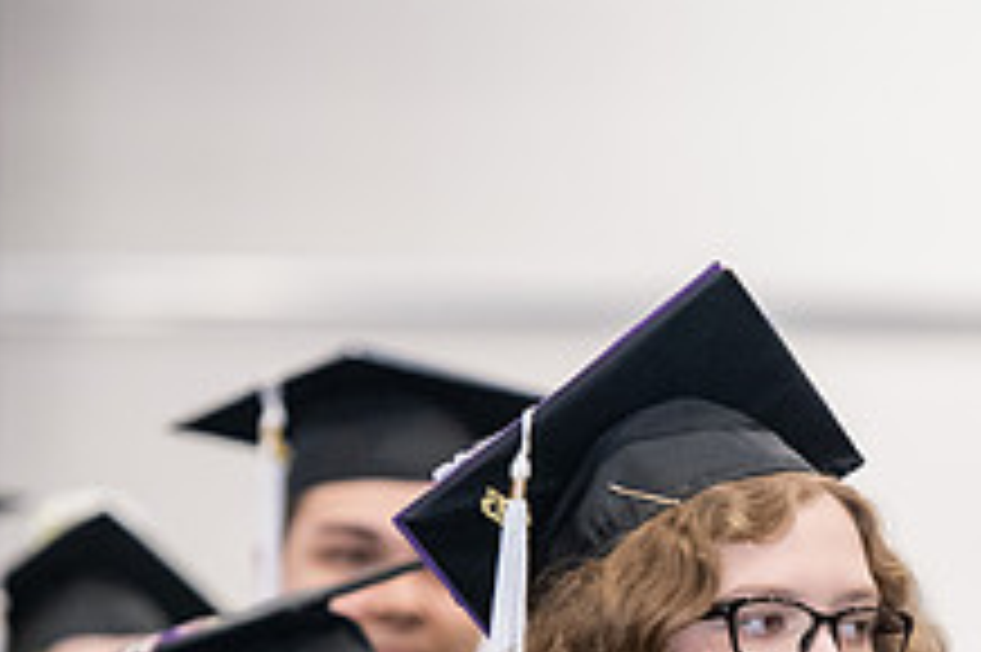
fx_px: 10156
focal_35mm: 373
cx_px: 891
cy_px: 848
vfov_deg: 3.7
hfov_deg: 5.5
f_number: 3.2
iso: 3200
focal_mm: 140
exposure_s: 1/200
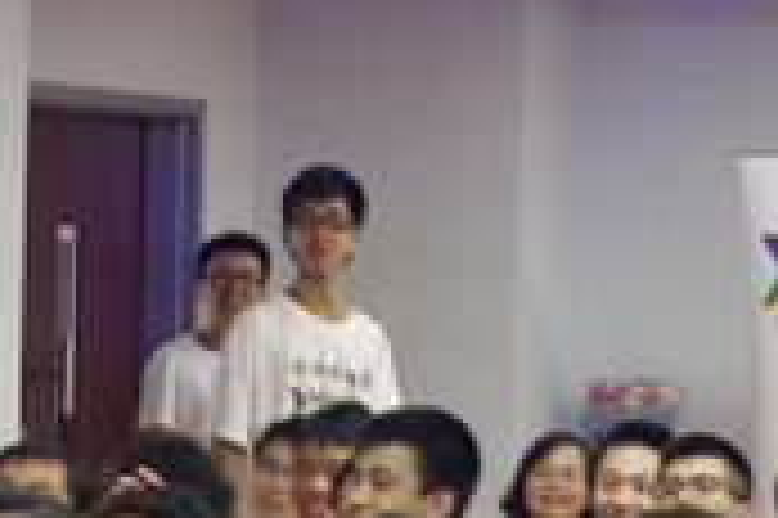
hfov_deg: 8.5
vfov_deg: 5.7
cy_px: 653
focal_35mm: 241
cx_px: 283
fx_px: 5203
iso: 800
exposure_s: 1/60
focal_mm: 35
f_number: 2.4
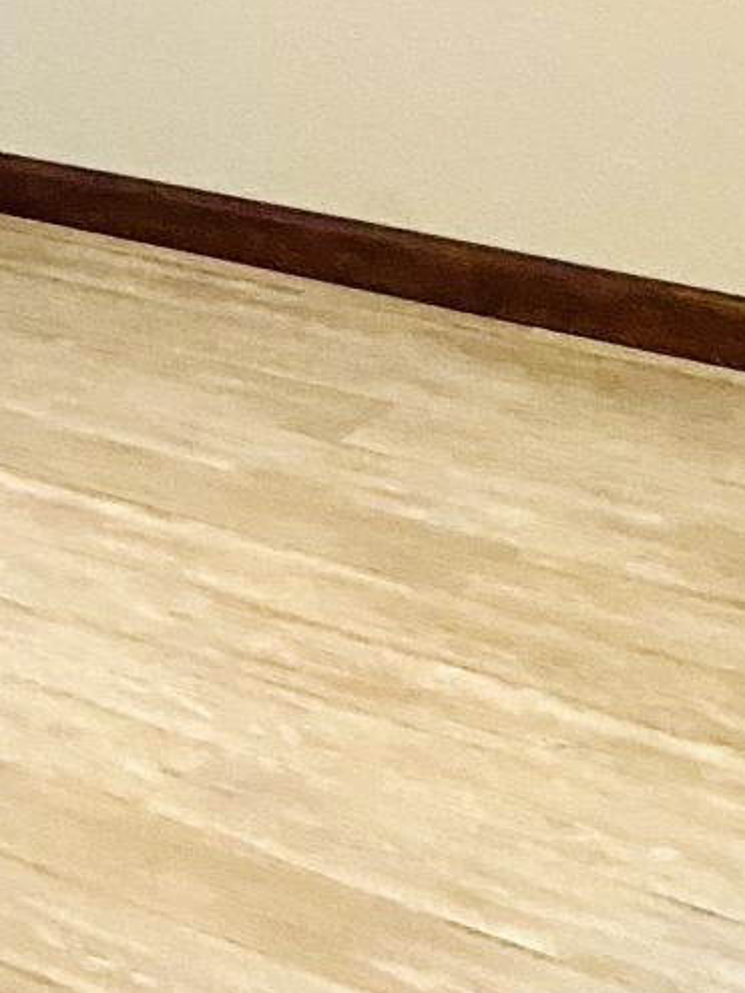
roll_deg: +3.6
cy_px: 201
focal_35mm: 105
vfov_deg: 18.6
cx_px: -727
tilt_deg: -11.2
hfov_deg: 12.5
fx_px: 3014
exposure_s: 1/60
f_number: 1.8
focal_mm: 4.25
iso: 500
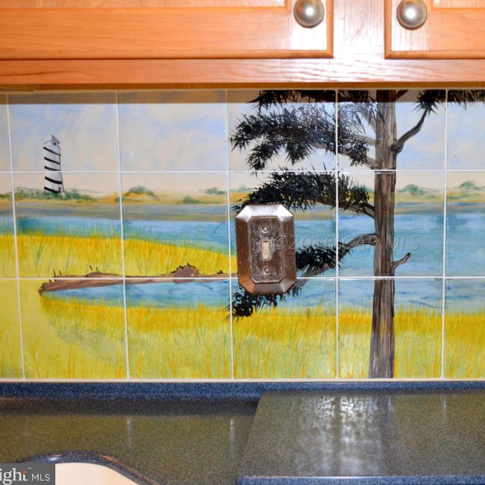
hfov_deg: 32.0
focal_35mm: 53
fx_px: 835
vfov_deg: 32.4
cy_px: 242
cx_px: 346
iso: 640
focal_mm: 27
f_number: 4
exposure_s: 1/60
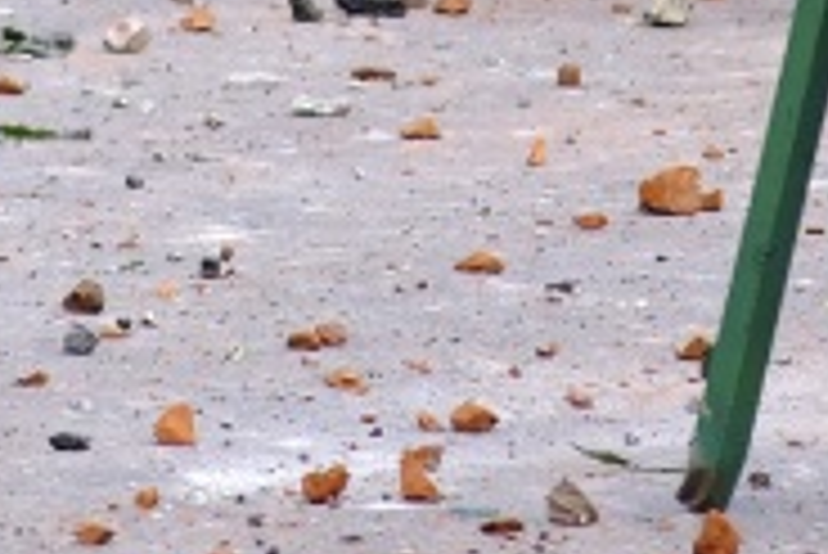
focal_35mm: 834
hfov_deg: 2.5
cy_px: -667
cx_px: 760
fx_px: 19197
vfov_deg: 1.6
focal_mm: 85
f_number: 2.2
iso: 400
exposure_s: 1/1700
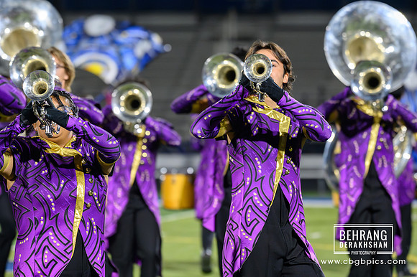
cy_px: 138
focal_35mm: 270
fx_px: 3126
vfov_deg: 5.1
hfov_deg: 7.6
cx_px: 208
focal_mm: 270
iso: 11400
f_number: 5.6
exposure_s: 1/500
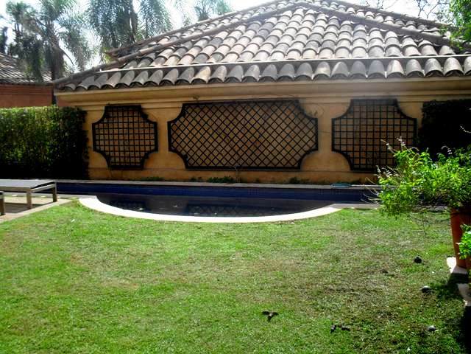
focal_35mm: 35
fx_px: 476
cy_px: 177
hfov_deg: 52.6
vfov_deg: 40.7
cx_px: 236
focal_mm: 6.3
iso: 100
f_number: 8.4
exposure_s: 1/90
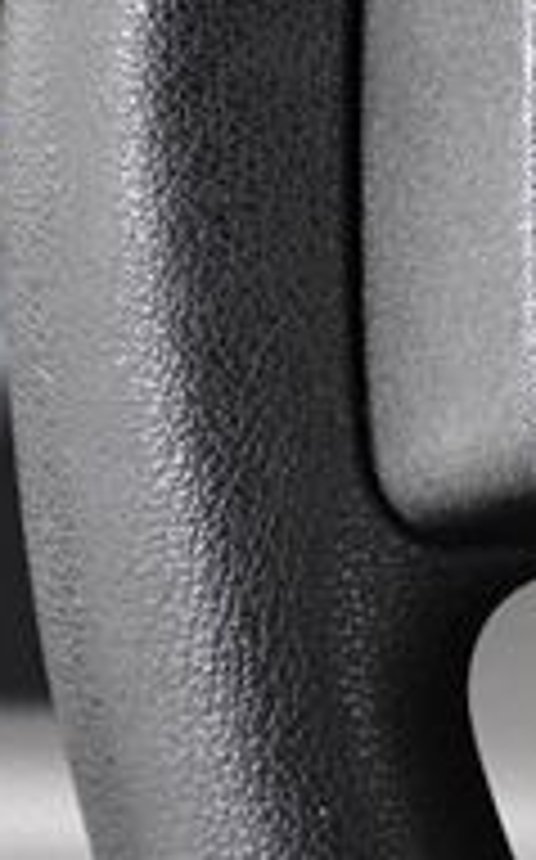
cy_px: 101
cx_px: 1167
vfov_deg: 7.3
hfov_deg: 4.5
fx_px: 6723
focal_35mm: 287
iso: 2500
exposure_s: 1/100
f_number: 4.8
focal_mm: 56
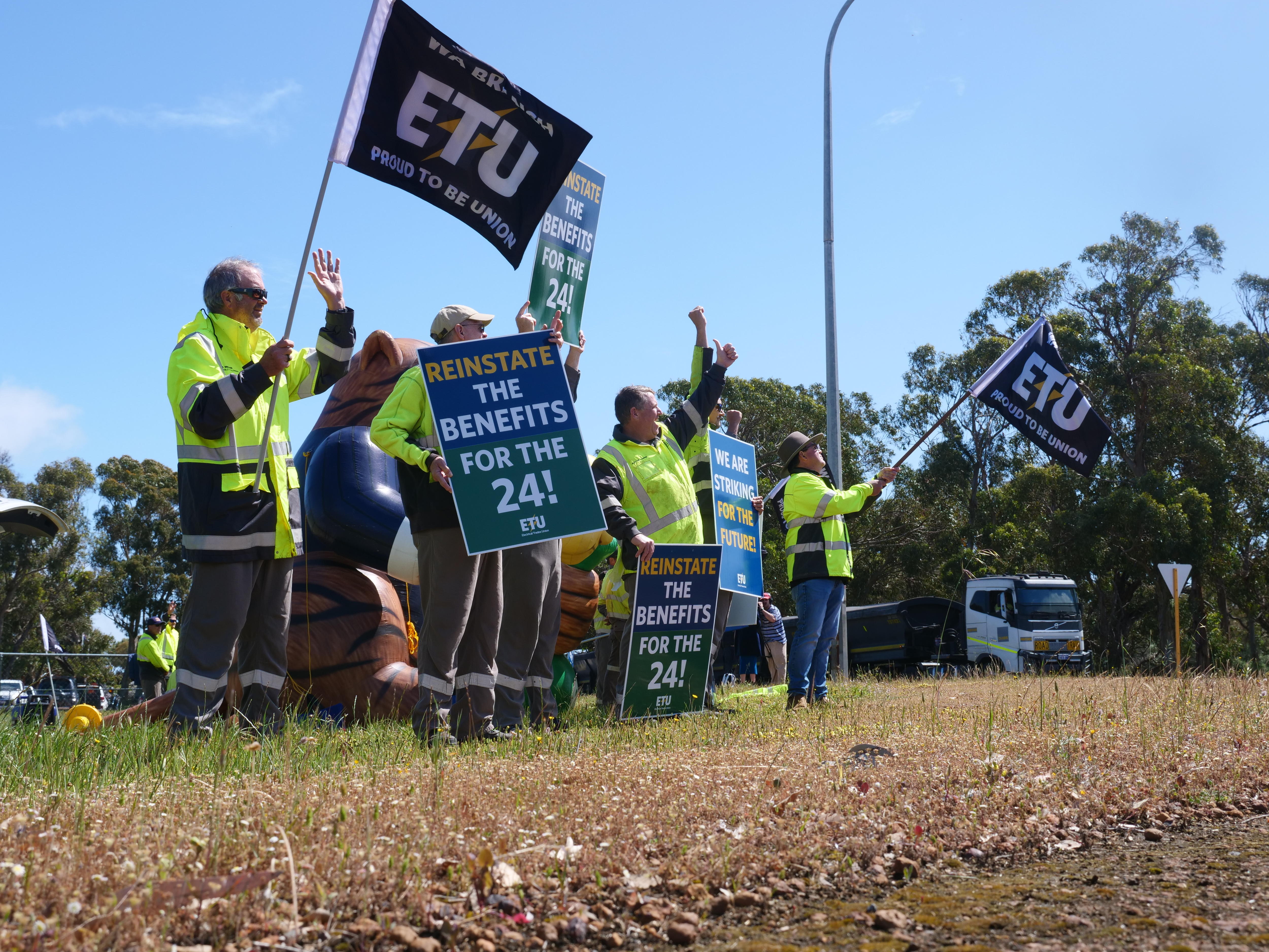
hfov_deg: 41.2
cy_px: 476
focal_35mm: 46
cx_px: 634
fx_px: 1686
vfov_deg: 31.5
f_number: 6.3
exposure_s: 1/500
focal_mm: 23
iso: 200
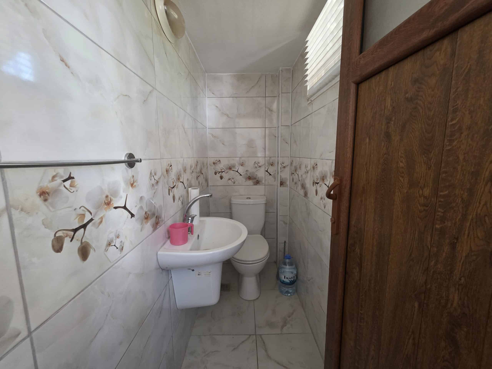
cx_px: 246
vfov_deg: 89.9
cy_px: 184
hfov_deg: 106.2
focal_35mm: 13
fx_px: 185
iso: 320
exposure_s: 1/100
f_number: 1.9
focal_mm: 2.2
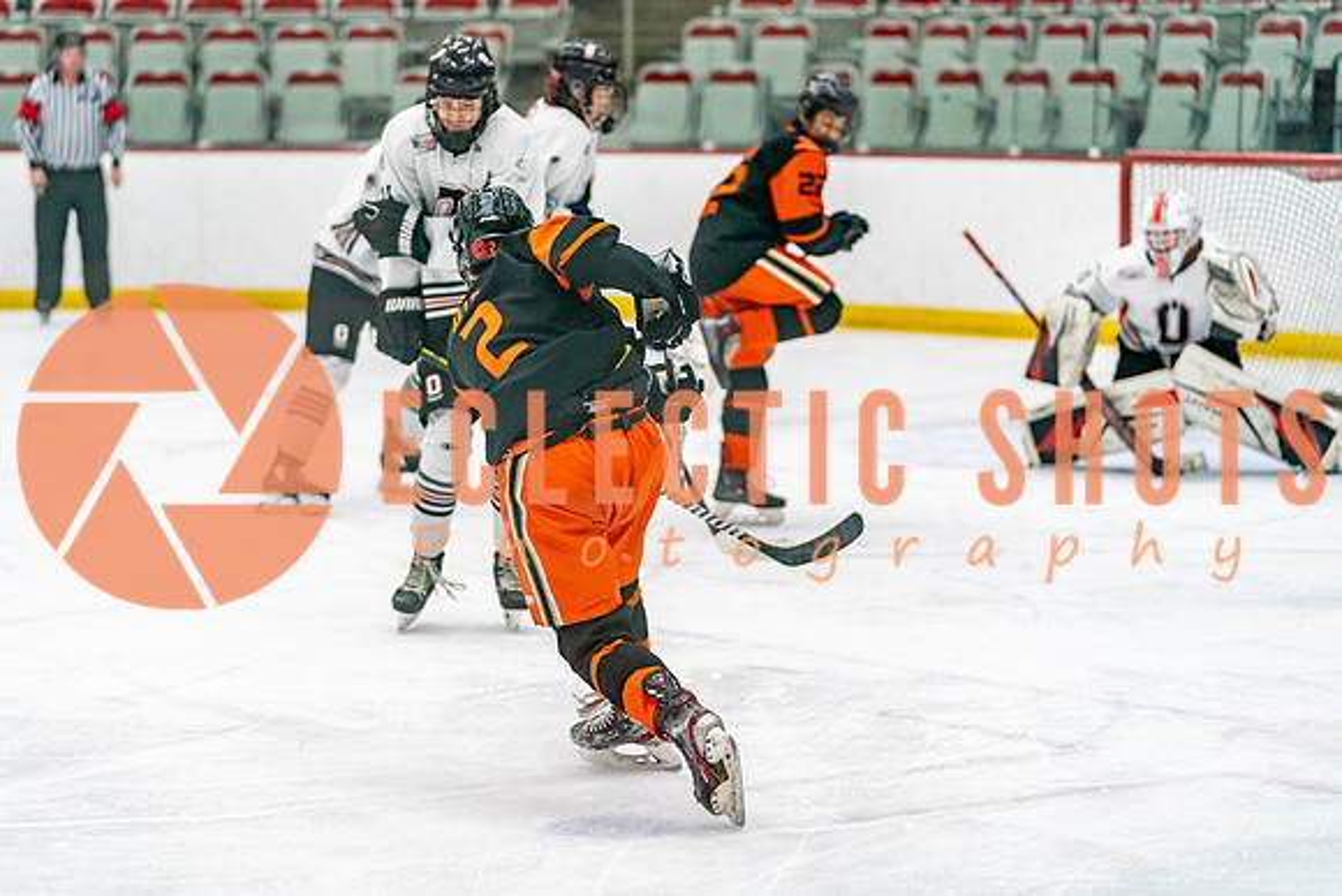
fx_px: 4701
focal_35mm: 126
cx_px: 608
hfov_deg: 16.2
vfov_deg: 10.9
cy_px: 486
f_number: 2.8
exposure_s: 1/1250
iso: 3200
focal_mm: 114
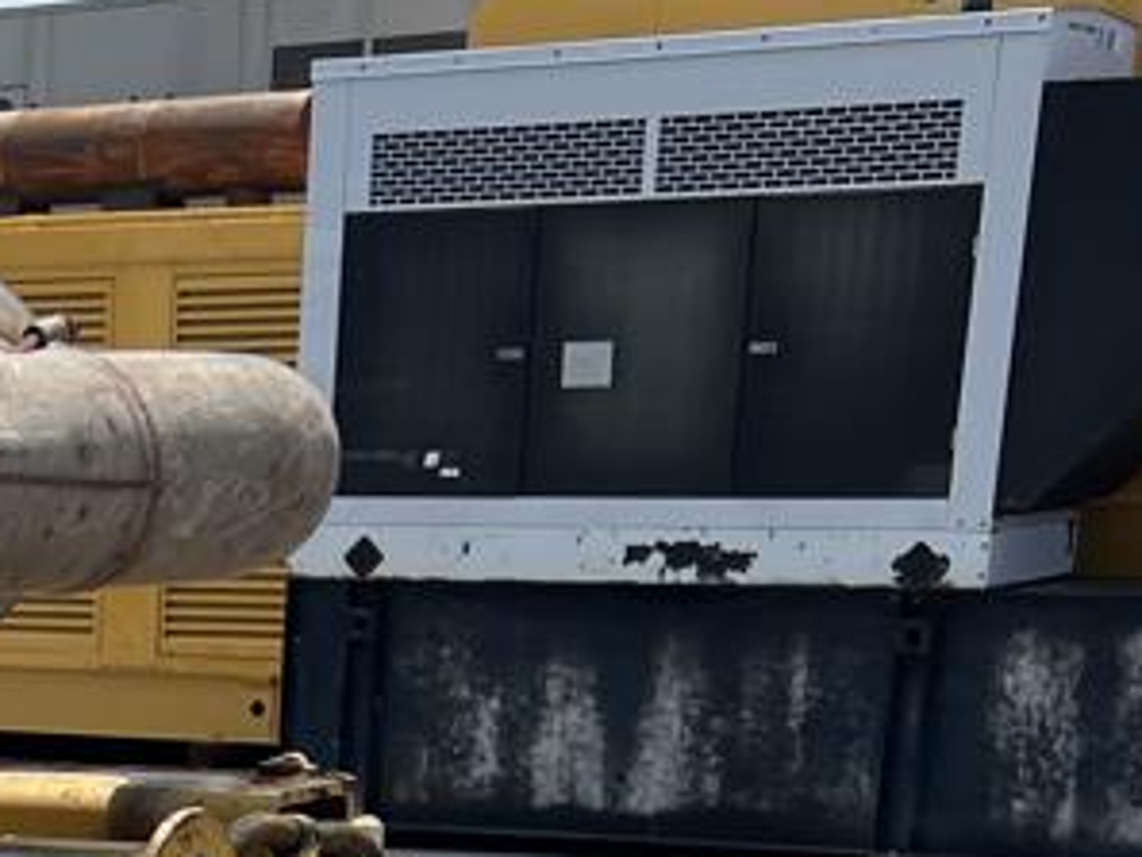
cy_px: 1587
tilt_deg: -17.3
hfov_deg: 16.2
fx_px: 3696
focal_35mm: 112
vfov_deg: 12.1
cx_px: -531
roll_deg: +2.8
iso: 50
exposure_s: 1/3831
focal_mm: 5.7
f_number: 1.5
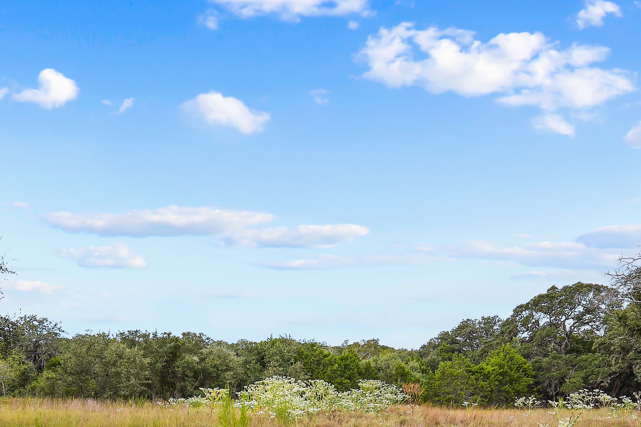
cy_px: 394
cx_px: 281
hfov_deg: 65.2
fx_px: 499
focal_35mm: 28
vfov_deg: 42.2
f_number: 5.6
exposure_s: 1/50
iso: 125
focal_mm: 10
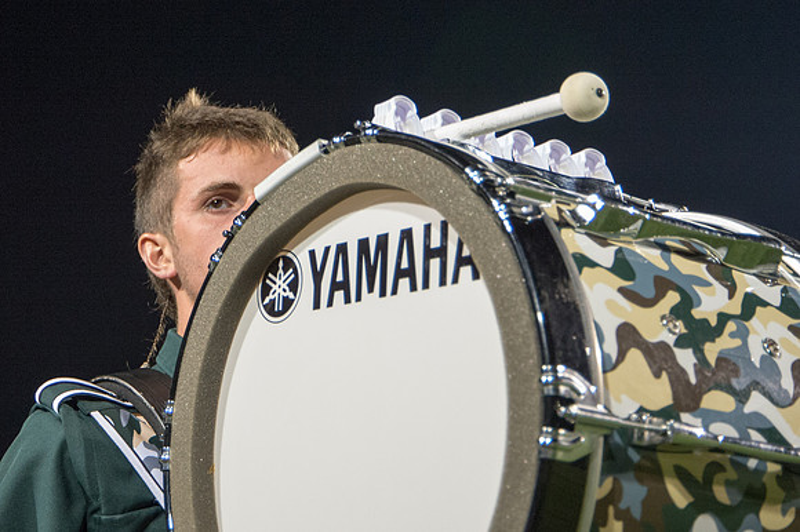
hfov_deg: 22.1
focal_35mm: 92
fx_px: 2035
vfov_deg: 14.9
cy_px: 150
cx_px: 209
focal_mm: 62
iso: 5000
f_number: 5
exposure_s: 1/160
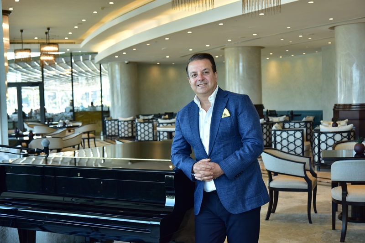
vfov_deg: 26.0
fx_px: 527
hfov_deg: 38.2
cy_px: 122
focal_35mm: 52
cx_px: 182
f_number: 4.5
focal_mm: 52
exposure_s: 1/100
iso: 500
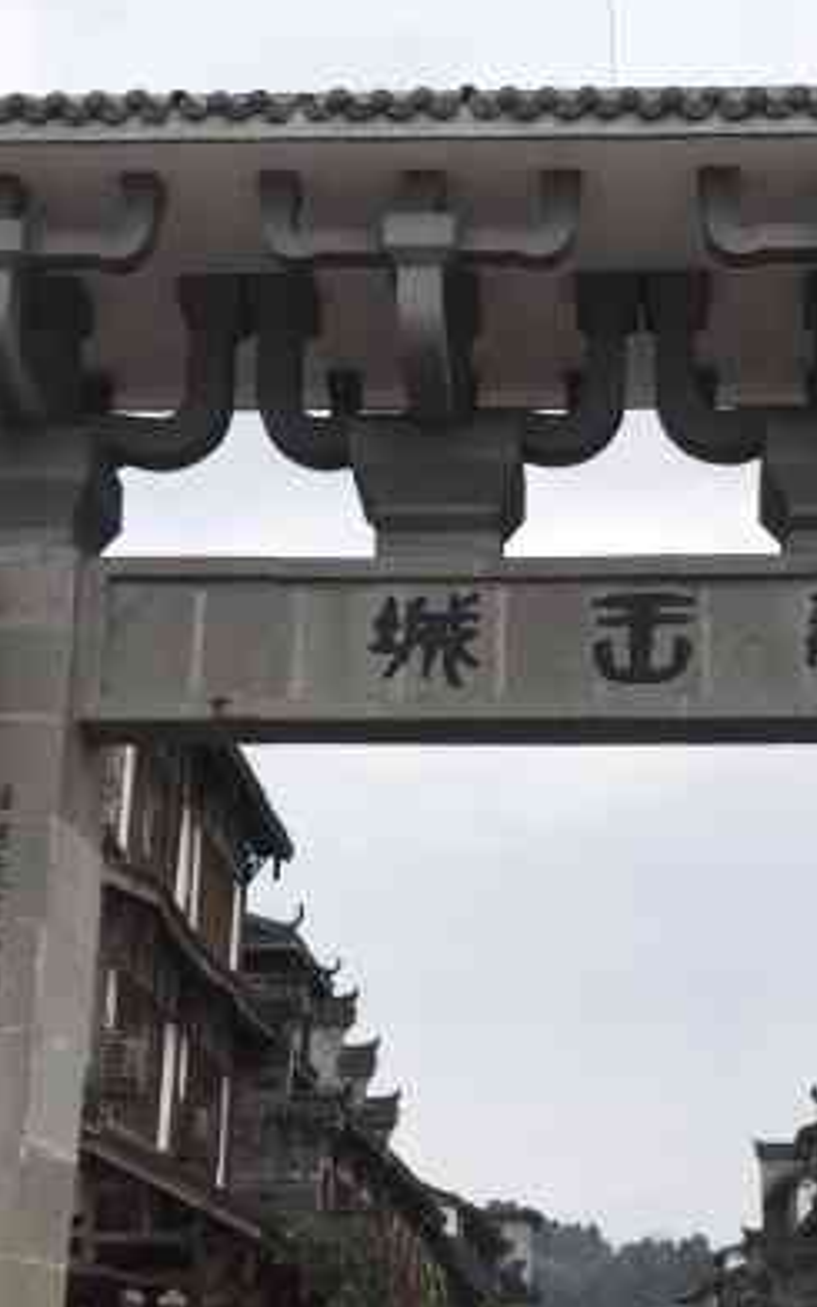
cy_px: 859
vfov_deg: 37.8
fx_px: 1888
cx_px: 574
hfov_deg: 24.2
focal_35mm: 53
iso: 20
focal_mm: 3.99
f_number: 1.8
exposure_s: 1/2283
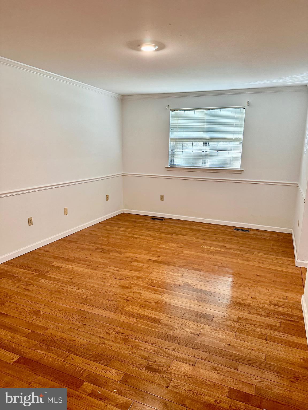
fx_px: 285
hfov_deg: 56.8
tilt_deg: -10.4
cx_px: 154
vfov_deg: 71.6
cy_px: 205
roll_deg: -1.8
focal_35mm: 24
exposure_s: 1/60
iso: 200
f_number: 1.78
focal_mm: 6.86
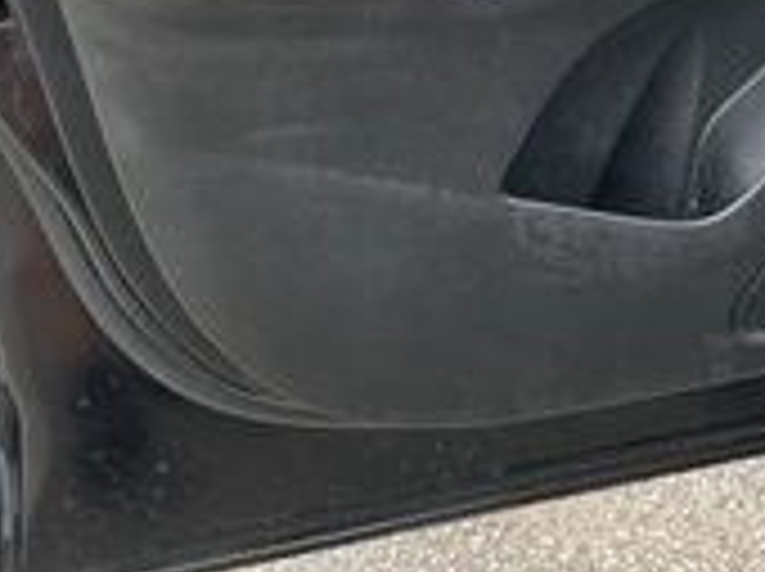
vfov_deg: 21.2
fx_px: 1457
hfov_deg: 29.2
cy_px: -36
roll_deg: +3.6
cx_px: 508
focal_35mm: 66
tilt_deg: -21.8
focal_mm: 3
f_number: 1.8
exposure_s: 1/297
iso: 25
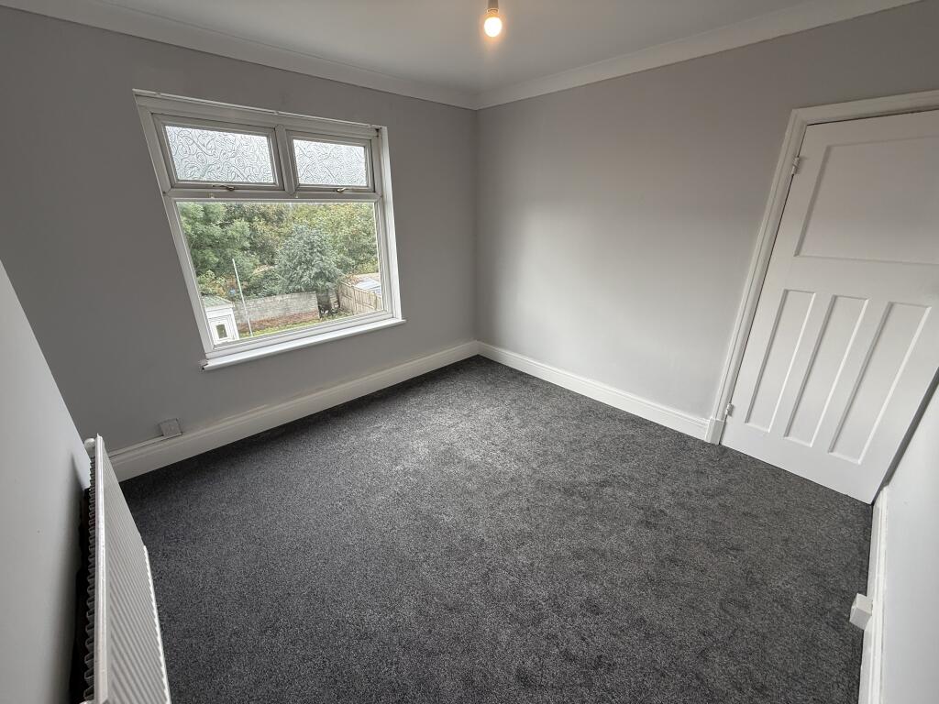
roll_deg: -0.1
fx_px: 380
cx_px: 470
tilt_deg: -20.3
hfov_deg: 102.1
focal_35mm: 14
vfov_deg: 85.7
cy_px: 352
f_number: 2.2
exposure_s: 1/99
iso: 64
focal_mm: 2.22
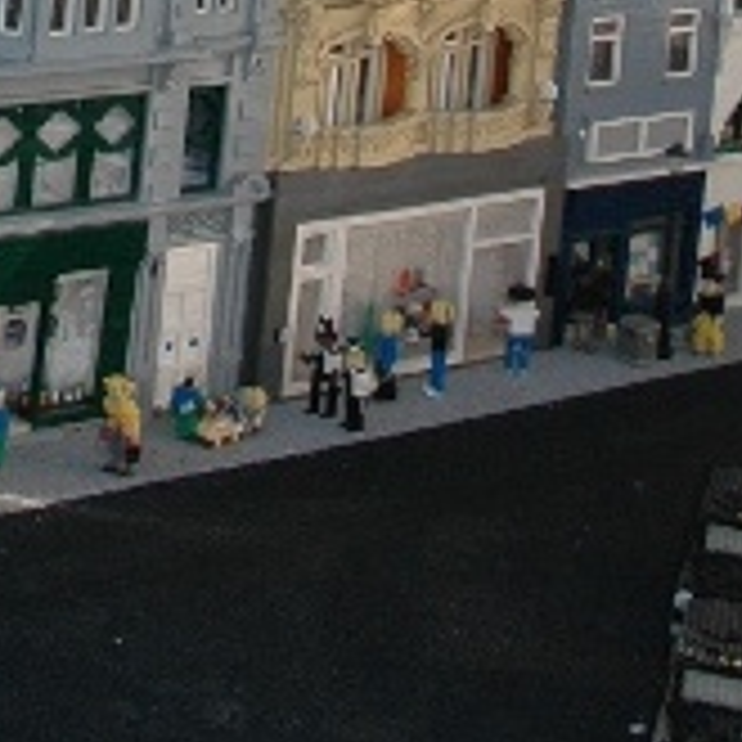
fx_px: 2692
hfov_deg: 15.3
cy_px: -670
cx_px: -94
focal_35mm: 111
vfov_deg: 13.7
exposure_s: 1/500
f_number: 3.5
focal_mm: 18
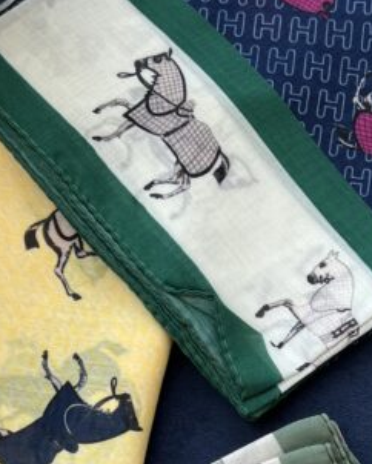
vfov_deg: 21.7
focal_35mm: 86
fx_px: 1182
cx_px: 266
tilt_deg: -79.5
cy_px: 416
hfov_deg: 17.8
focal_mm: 5.7
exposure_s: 1/100
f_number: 1.5
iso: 40
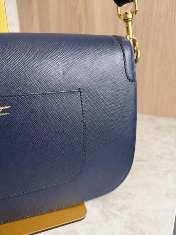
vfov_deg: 71.6
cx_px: 88
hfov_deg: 56.8
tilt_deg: -19.9
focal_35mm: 24
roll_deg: +0.6
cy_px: 118
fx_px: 163
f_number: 1.78
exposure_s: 1/120
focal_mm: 6.76
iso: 80
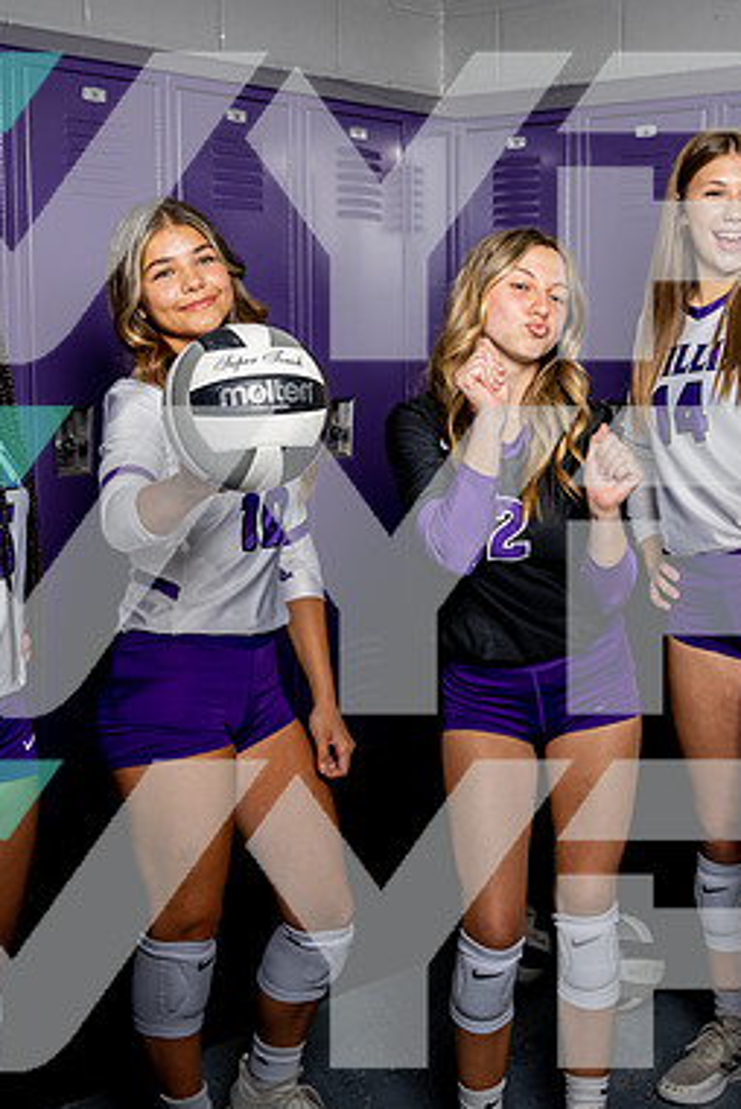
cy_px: 532
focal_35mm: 56
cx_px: 545
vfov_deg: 35.6
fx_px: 1726
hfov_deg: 24.0
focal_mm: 32
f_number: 7.1
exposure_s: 1/250
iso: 200
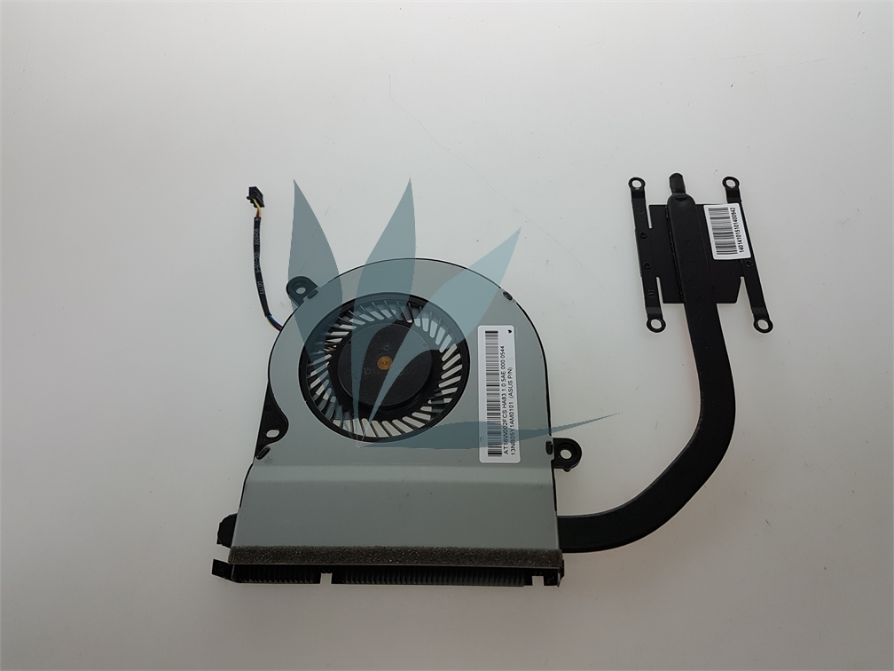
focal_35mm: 26
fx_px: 671
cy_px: 336
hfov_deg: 67.3
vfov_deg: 53.1
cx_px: 447
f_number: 1.7
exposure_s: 1/100
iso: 64
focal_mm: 4.2
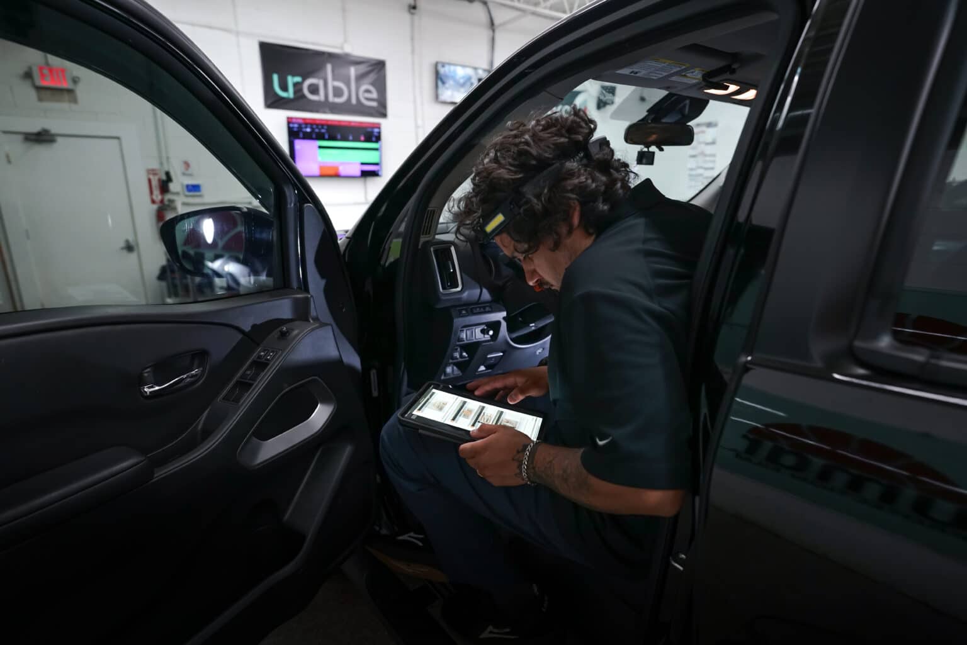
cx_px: 484
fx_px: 537
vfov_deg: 62.0
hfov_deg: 84.0
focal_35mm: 20
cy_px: 322
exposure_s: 1/160
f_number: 2.8
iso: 1000
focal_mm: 20
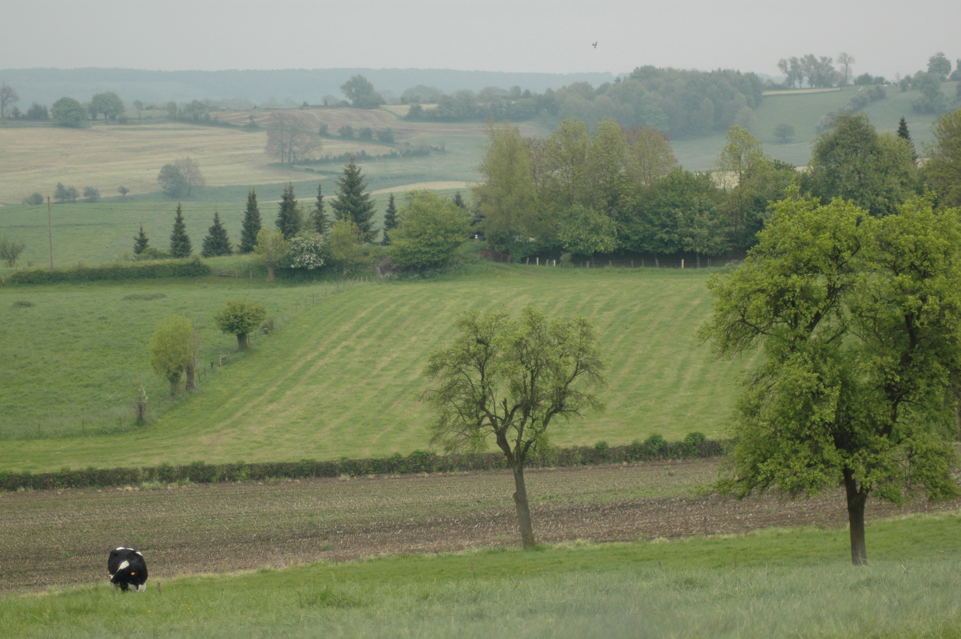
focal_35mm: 105
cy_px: 320
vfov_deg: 13.0
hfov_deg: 19.5
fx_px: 2800
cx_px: 480
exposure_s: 1/800
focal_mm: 70
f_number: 4
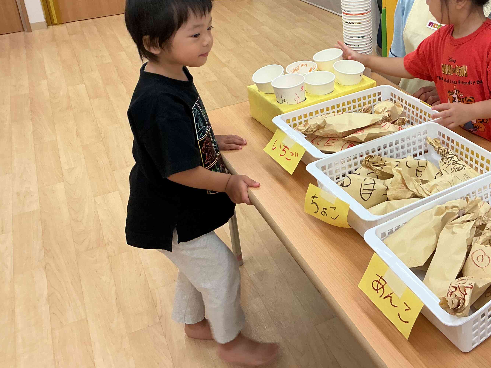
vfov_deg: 32.3
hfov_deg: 41.9
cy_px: 92
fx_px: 624
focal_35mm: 44
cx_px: 357
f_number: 1.8
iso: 64
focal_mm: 3
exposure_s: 1/120
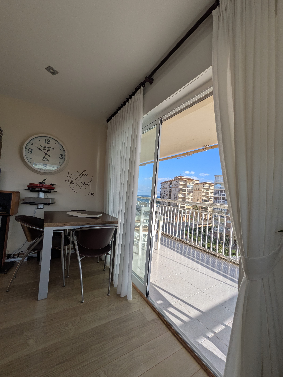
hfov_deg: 85.7
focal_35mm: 14
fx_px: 152
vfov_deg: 102.0
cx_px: 142
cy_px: 188
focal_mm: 1.83
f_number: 2.2
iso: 50
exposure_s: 1/1605
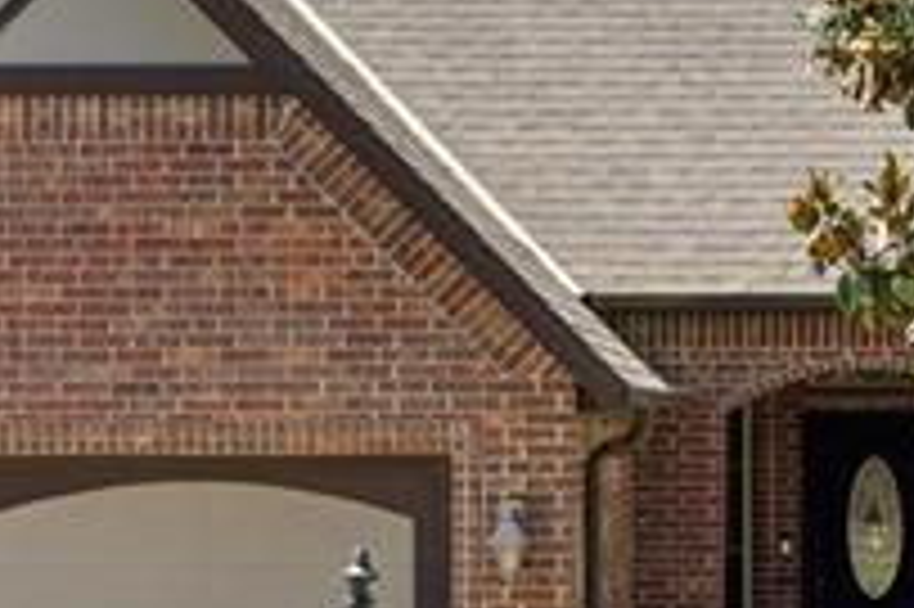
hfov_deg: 14.5
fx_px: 3577
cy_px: 441
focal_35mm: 141
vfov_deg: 9.7
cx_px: 714
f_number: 8
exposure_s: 1/250
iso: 200
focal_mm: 28
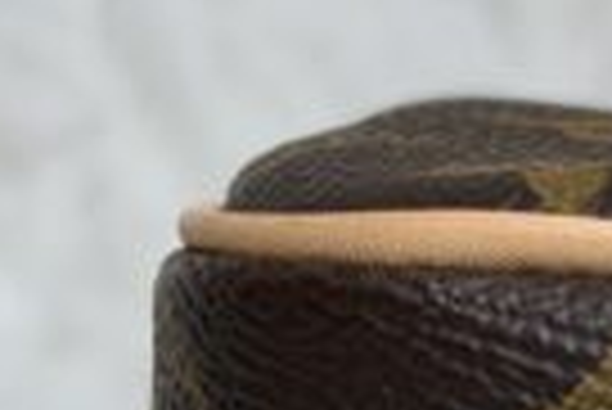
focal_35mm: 293
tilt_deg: -11.0
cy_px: 1036
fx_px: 4986
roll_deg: -0.4
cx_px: 832
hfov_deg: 6.9
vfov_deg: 4.6
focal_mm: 6.76
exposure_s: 1/120
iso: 80
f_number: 1.78
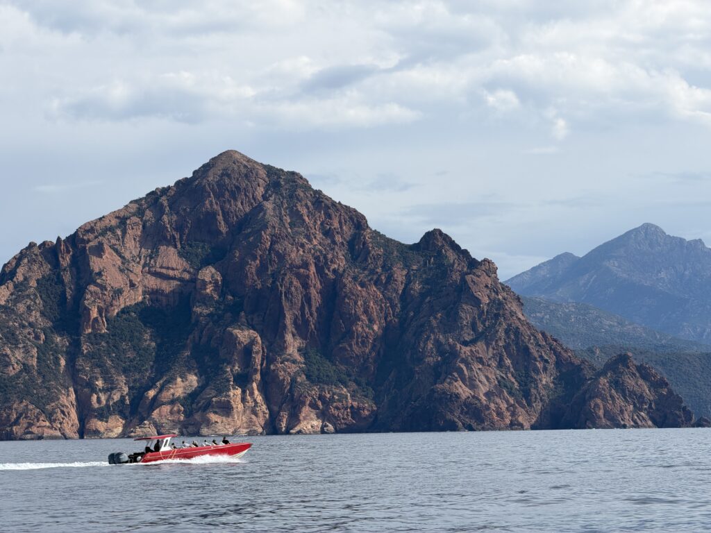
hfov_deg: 19.6
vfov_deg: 14.8
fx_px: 2054
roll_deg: +2.3
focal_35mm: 100
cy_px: 266
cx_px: 356
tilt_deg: +4.4
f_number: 2.8
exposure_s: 1/638
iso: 20
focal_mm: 16.89
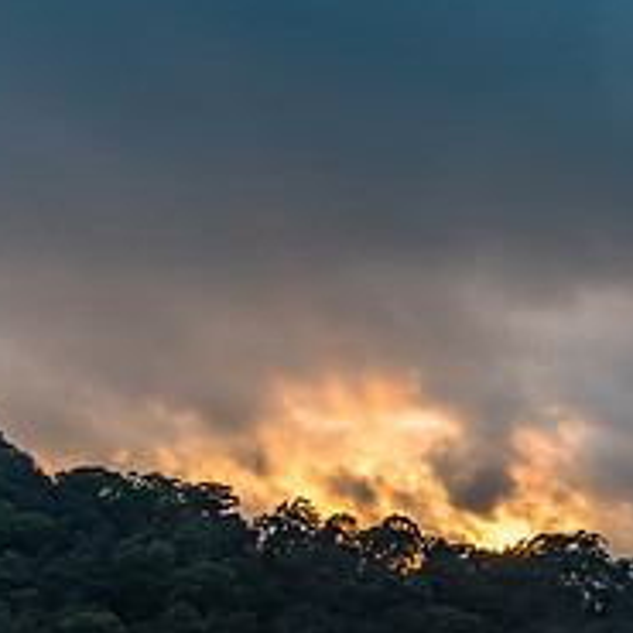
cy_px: 481
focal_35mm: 105
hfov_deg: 15.0
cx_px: 1020
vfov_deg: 16.5
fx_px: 2172
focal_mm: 23
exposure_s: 1/60
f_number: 7.1
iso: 160
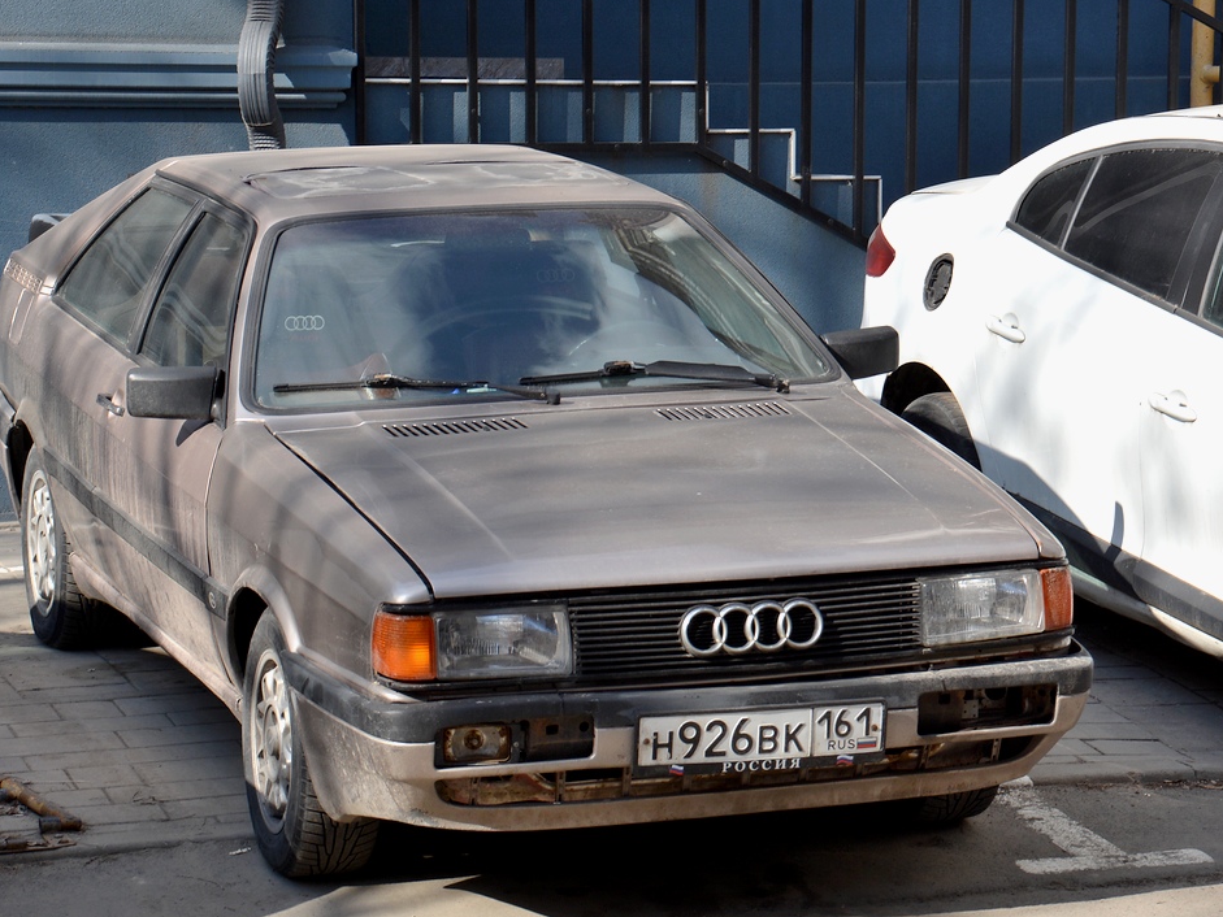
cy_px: 448
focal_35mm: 114
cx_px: 590
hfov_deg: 17.3
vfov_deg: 13.0
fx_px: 4028
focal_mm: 62
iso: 125
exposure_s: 1/250
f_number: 8
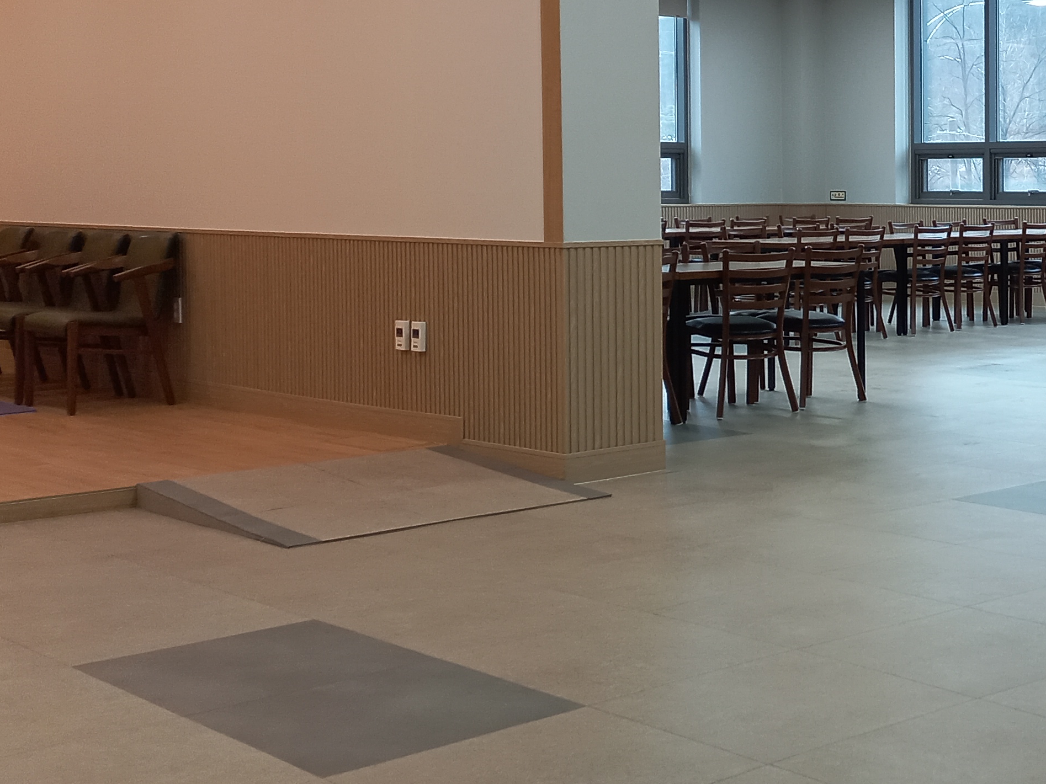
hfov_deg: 30.0
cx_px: 990
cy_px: 255
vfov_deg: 23.9
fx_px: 1843
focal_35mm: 61
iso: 80
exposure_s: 1/60
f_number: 1.8
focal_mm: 4.6
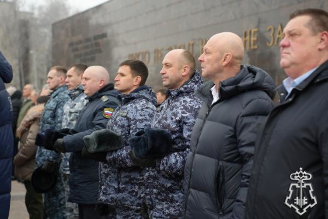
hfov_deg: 27.0
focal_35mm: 75
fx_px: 683
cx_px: 164
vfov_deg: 18.2
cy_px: 110
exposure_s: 1/160
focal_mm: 75
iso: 320
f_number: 4
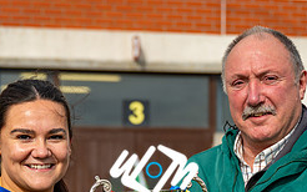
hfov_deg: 15.9
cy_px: 192
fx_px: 1097
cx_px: 150
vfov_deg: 9.9
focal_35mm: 131
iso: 100
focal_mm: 46
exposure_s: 1/2000
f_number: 2.8
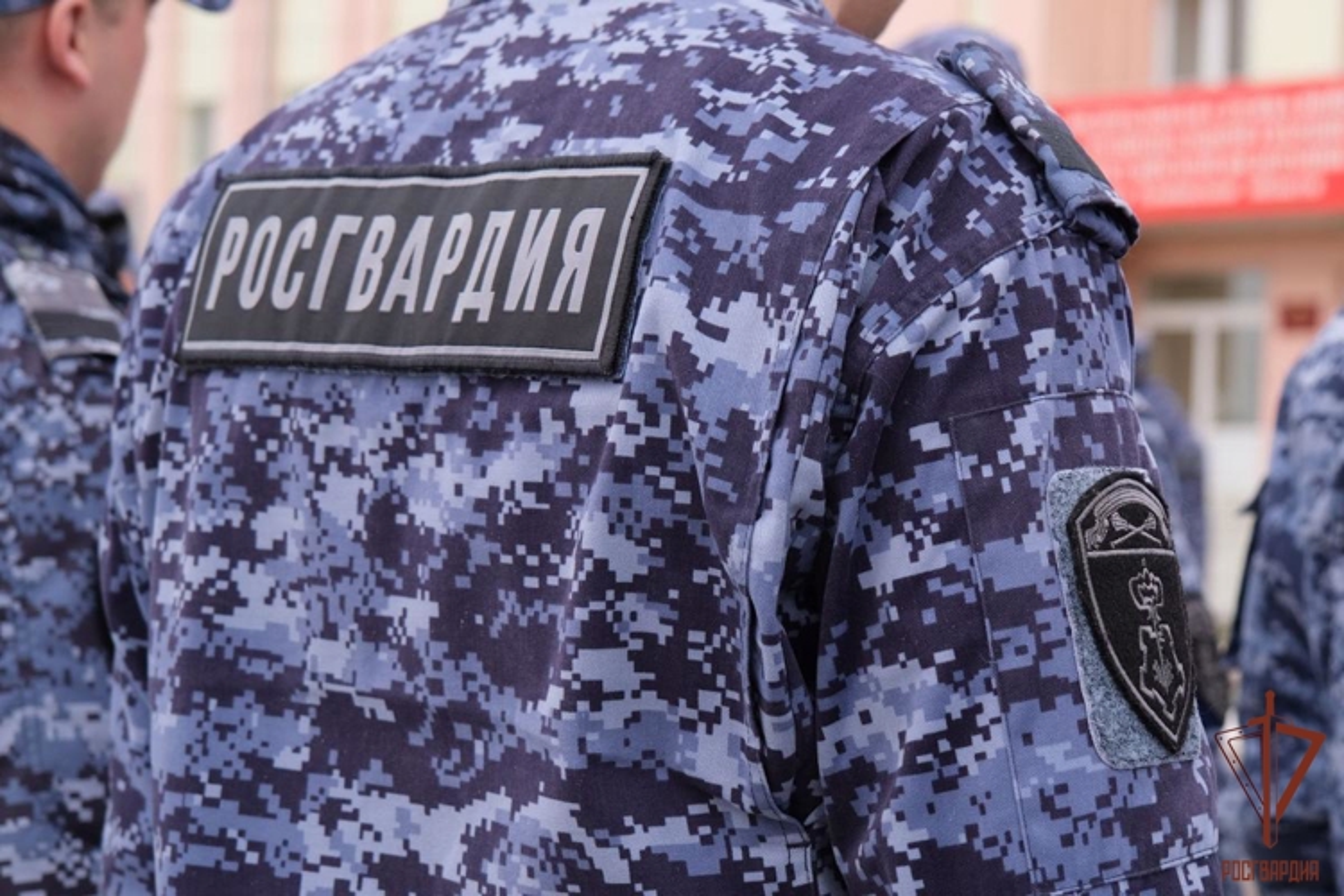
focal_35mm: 56
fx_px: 2091
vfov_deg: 24.2
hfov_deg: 35.6
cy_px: 448
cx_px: 672
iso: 320
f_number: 4.5
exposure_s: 1/480
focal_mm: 37.6
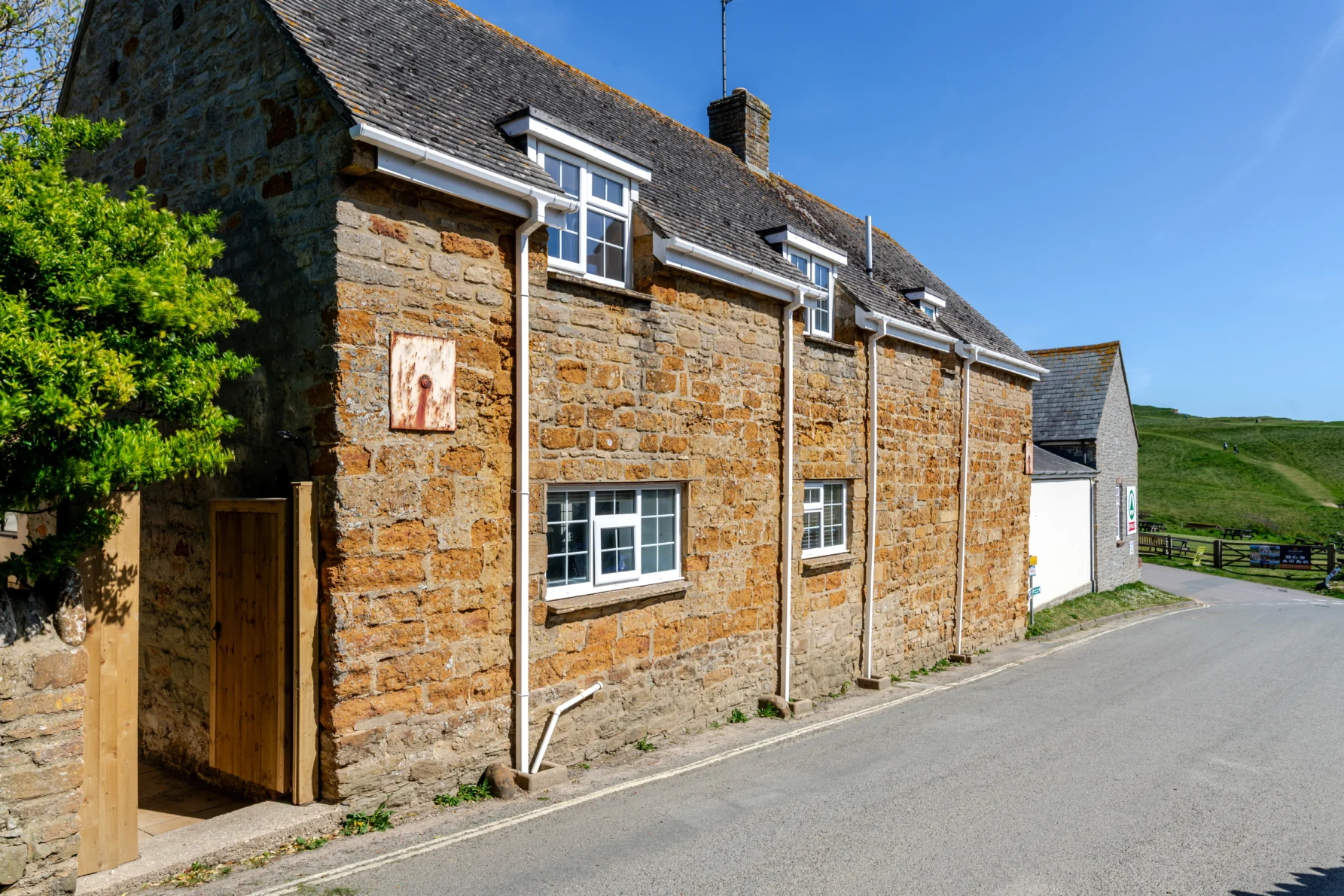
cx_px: 672
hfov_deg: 78.6
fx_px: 821
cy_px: 448
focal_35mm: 22
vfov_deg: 57.2
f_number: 9
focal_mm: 22
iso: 80
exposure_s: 1/400
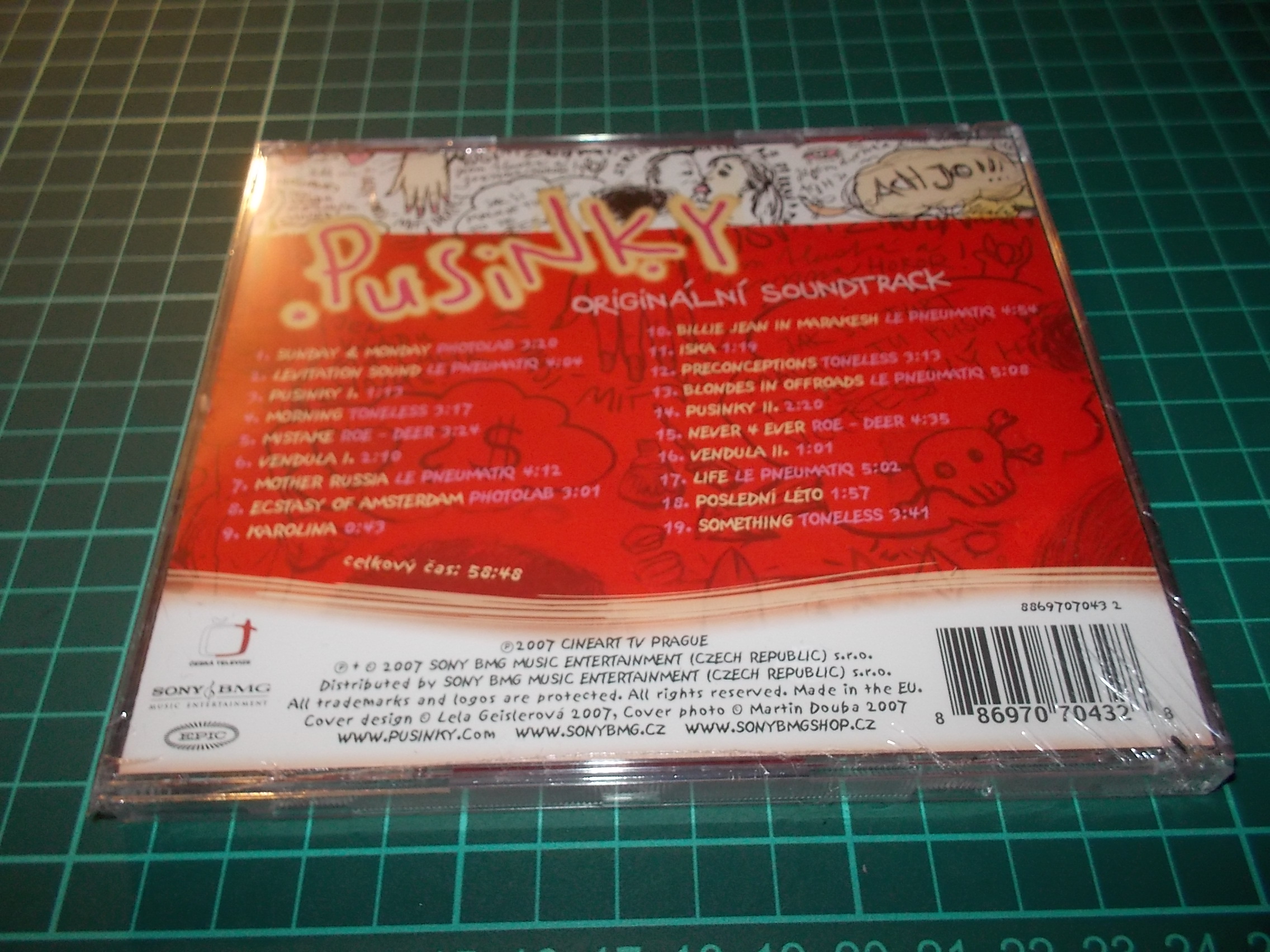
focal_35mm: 29
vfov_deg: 48.2
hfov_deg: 61.7
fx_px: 1064
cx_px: 635
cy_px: 476
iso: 200
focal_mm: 4.1
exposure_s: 1/30
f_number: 3.3
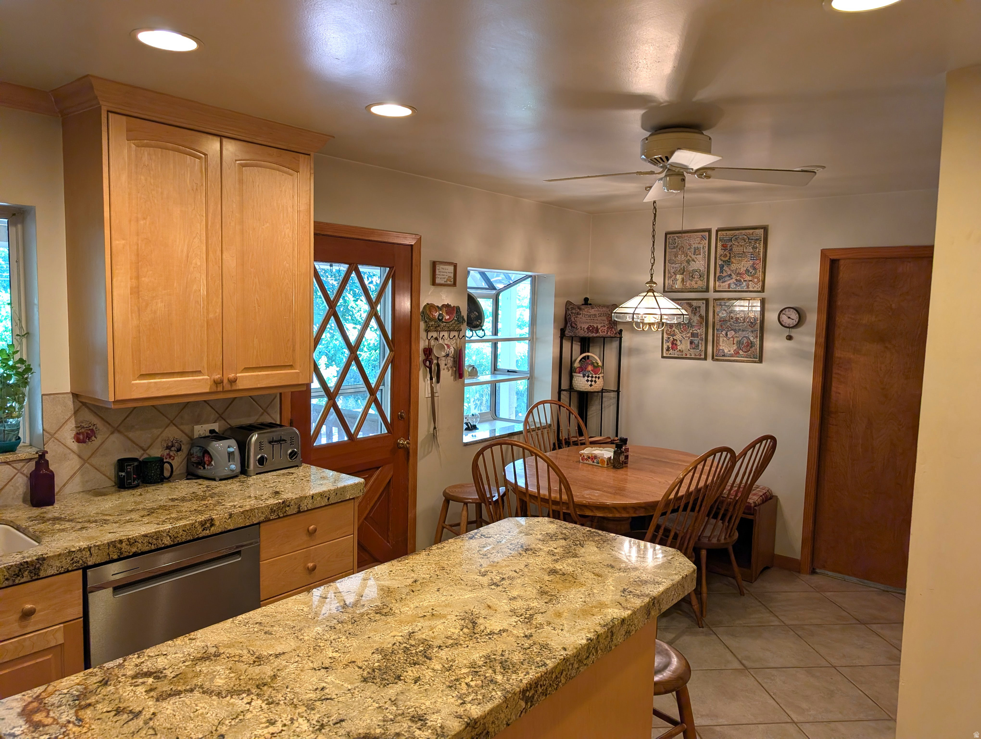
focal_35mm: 24
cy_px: 370
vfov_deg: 56.9
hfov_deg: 71.5
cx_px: 490
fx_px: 681
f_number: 1.68
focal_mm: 6.9
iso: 37
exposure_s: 1/60
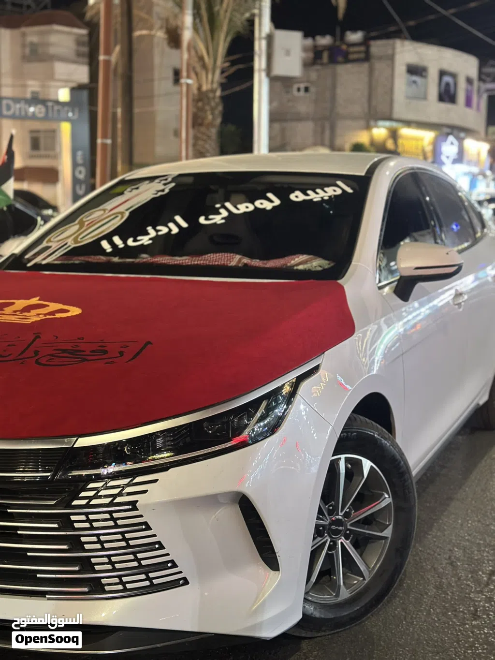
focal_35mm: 48
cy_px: 330
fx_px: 915
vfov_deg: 39.7
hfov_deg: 30.3
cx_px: 248
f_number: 1.78
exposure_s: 1/33
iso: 500
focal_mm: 6.86
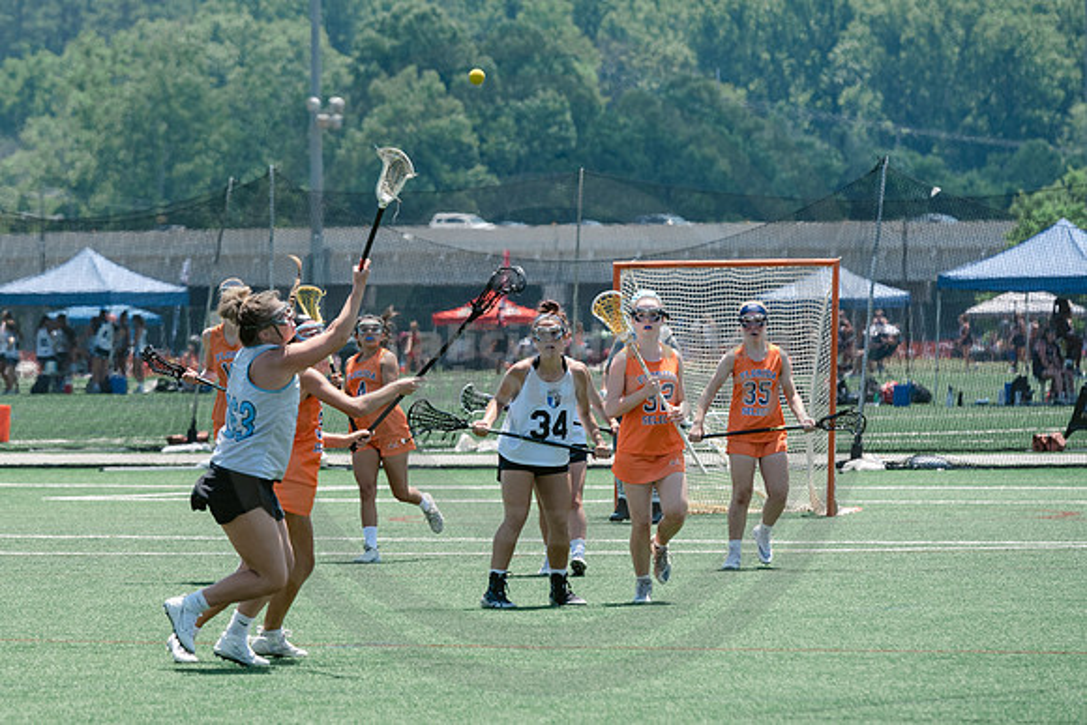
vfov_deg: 4.5
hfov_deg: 6.8
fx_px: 9133
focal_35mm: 302
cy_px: 225
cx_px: 311
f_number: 5.6
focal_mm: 200
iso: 400
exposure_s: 1/2000
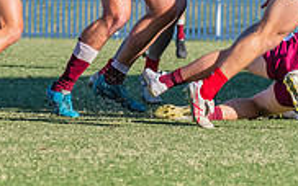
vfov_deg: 1.5
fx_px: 7159
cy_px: -4
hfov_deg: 2.4
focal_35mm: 881
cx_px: 280
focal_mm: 210
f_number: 9
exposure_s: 1/1600
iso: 800
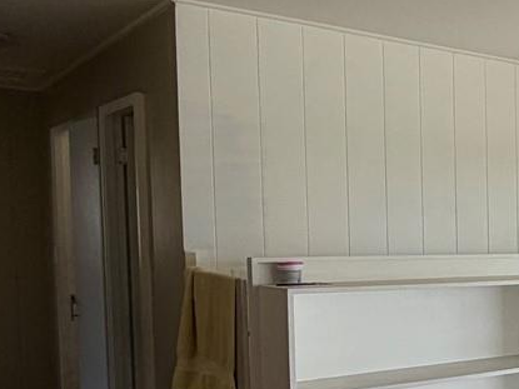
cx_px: 808
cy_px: 266
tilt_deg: -2.8
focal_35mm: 54
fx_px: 809
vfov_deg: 26.8
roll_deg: +0.2
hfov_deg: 25.3
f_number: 2.2
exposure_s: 1/121
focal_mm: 2.22
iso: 64
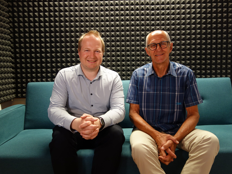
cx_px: 114
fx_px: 208
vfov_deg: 45.4
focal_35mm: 31
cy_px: 89
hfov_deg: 58.4
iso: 160
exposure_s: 1/30
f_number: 1.8
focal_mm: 10.4
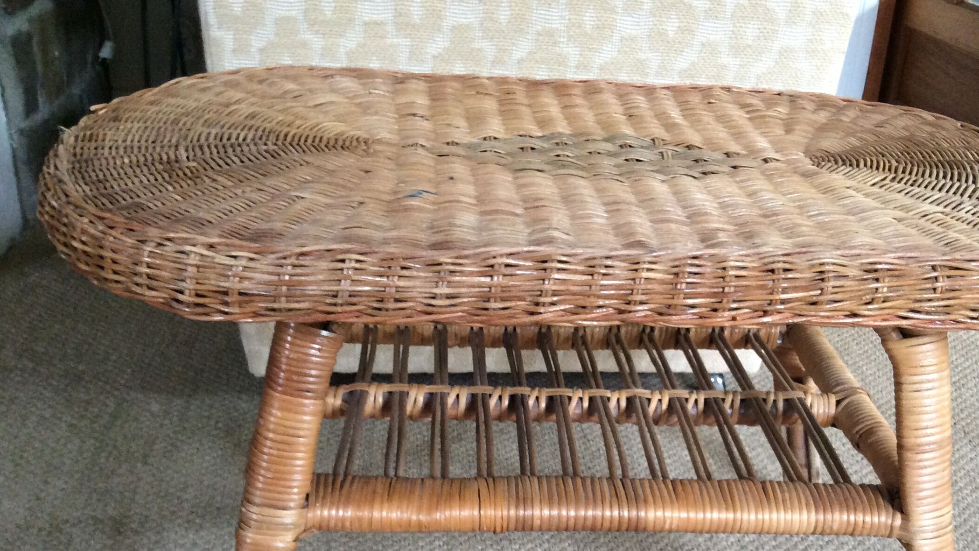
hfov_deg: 47.1
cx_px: 581
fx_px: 1116
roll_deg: -2.8
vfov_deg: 27.3
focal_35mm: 43
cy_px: 424
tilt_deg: -29.6
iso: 160
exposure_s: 1/25
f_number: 2.4
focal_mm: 3.3
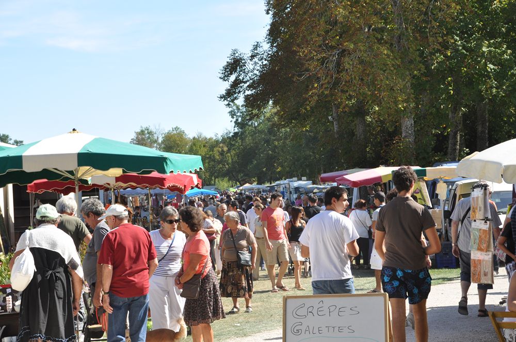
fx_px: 1288
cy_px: 171
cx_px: 258
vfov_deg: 15.1
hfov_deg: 22.6
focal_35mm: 90
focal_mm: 60
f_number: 11
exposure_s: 1/200
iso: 200
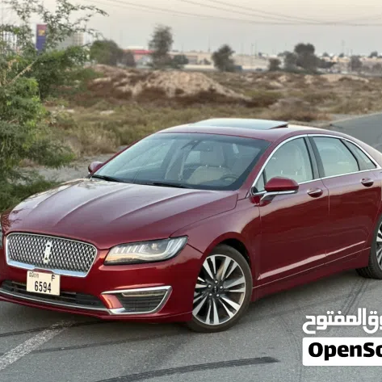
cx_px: 181
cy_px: 191
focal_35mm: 92
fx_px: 1149
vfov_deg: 18.9
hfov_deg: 18.9
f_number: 2.8
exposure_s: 1/121
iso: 160
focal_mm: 9
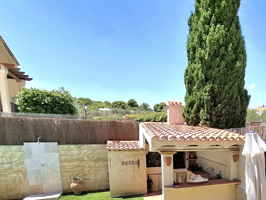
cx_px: 204
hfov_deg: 66.5
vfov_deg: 52.3
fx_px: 184
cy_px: 166
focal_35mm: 24
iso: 40
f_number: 2.2
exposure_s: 1/1667
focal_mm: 1.74
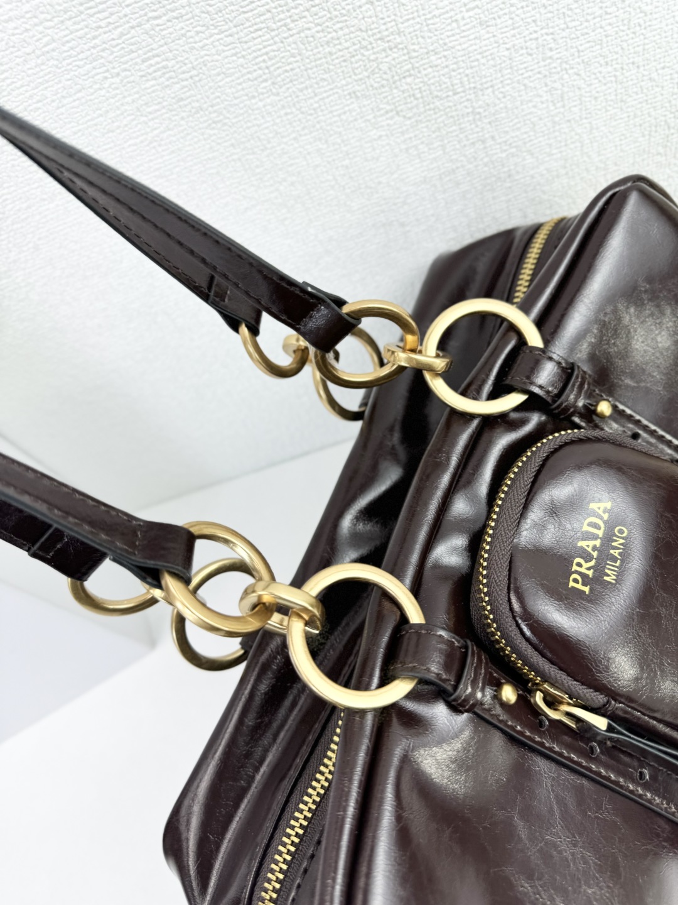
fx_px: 627
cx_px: 339
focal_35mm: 24
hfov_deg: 56.8
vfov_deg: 71.6
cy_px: 452
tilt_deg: -53.8
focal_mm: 6.86
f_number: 1.78
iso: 80
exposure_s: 1/685
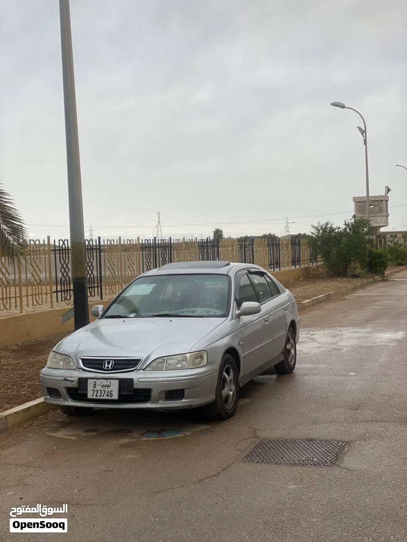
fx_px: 815
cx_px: 204
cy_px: 271
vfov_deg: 36.8
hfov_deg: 28.0
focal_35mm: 52
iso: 20
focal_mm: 6
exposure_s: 1/786
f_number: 2
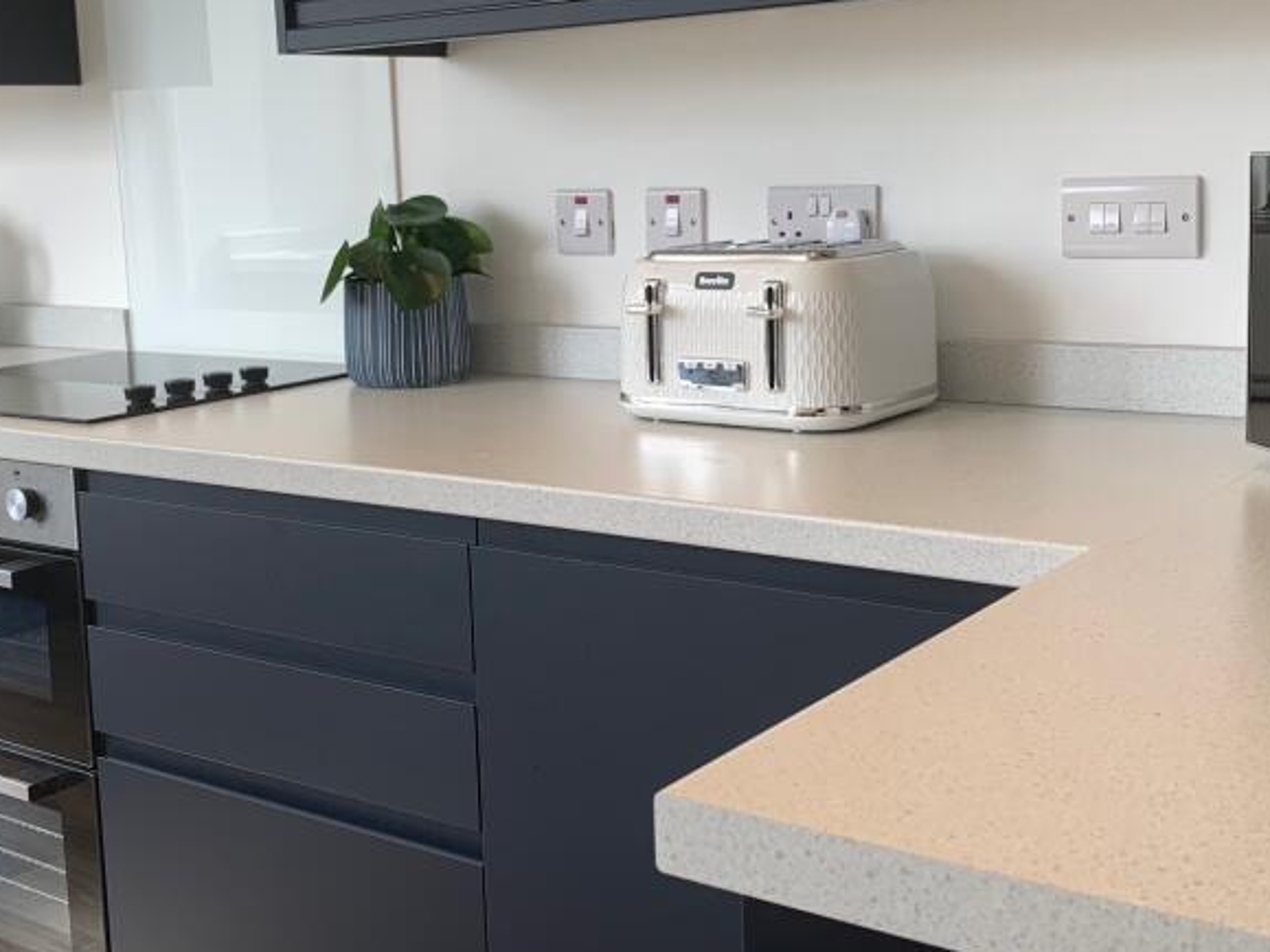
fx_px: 1687
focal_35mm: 46
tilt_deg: -6.5
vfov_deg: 31.5
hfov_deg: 41.2
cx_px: 546
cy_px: 415
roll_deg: +2.1
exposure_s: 1/100
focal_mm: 4.25
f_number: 1.8
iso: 32
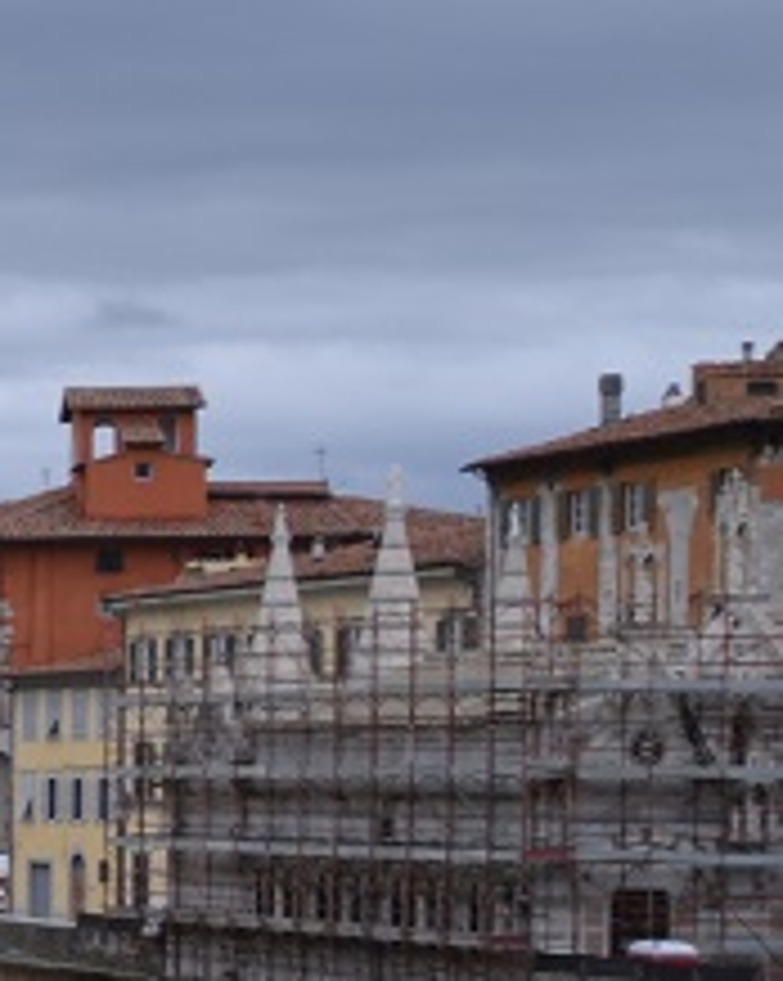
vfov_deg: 16.0
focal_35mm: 119
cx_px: -1490
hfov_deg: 10.0
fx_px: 3452
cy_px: 846
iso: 110
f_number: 5.6
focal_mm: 18
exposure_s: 1/125
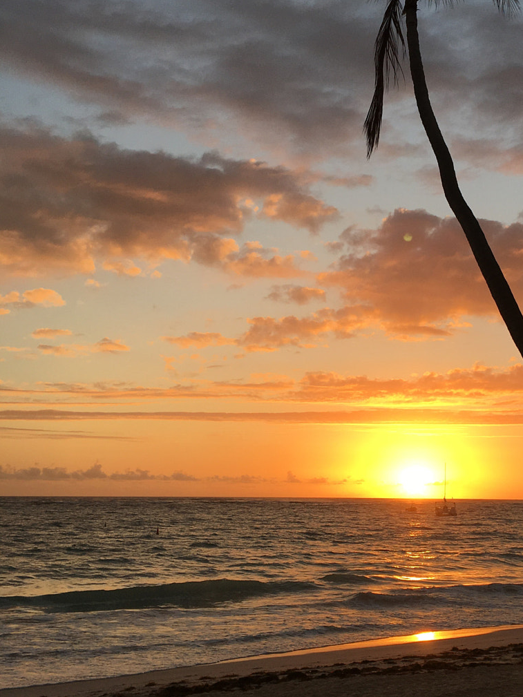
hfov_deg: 30.8
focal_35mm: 46
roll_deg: +0.5
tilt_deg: +7.4
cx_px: 413
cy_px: 359
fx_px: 926
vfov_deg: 41.2
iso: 25
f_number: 2.2
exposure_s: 1/674
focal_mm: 4.15
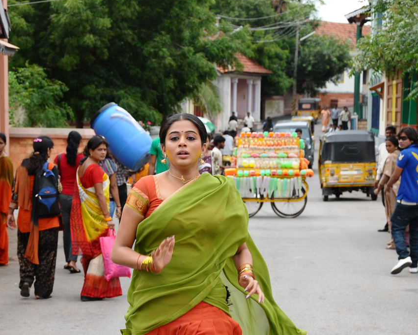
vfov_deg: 13.8
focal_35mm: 111
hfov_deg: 17.3
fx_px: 1373
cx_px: 188
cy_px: 254
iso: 500
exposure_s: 1/400
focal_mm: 42
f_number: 5
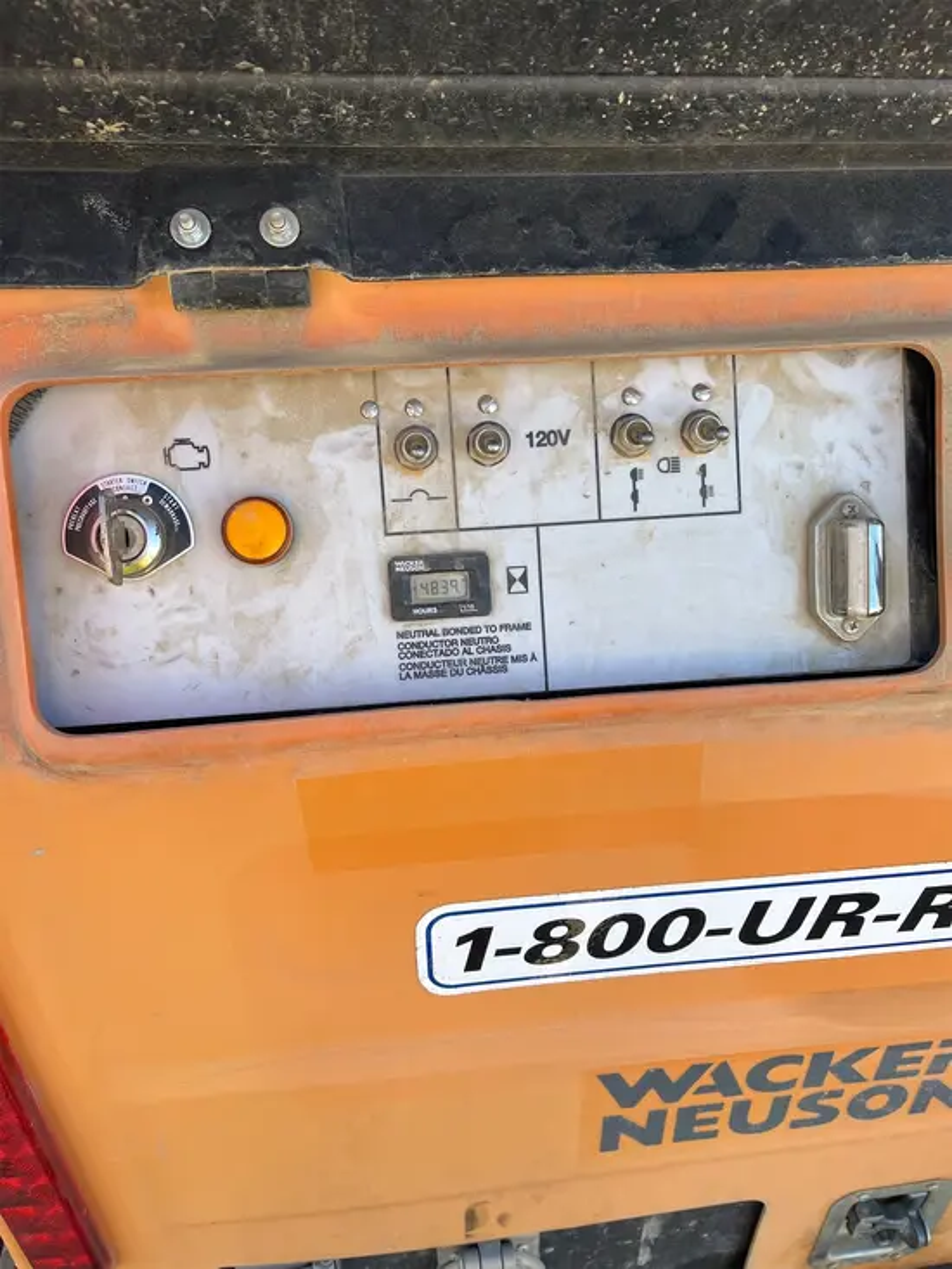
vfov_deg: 67.3
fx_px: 953
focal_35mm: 26
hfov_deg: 53.1
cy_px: 634
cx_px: 476
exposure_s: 1/676
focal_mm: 5.1
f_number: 1.6
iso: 50
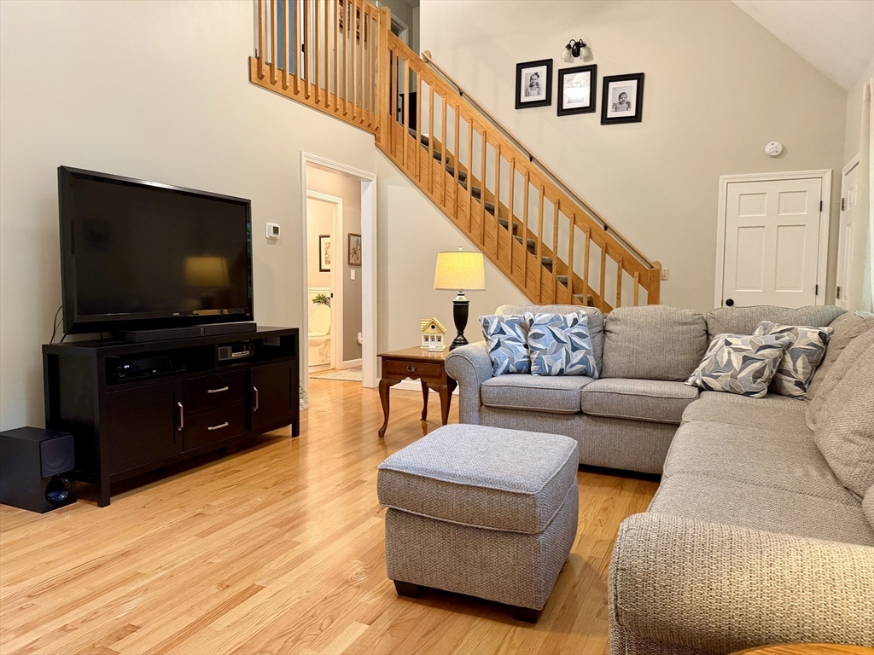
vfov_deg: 56.8
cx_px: 437
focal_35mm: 24
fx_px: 606
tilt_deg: -3.8
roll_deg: -0.1
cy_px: 328
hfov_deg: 71.6
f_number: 1.78
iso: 400
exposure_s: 1/60
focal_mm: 6.76
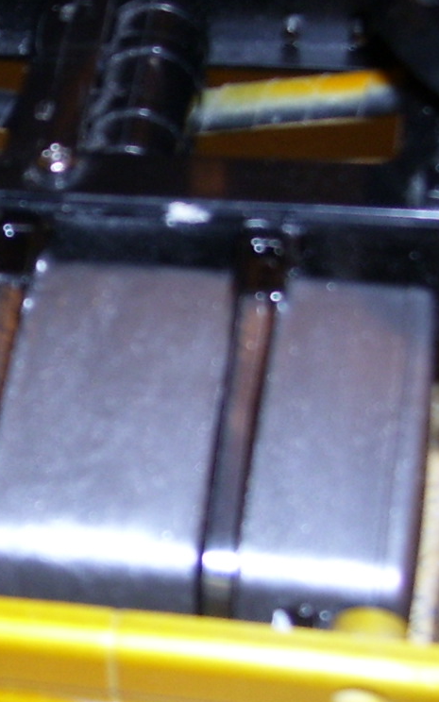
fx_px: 2067
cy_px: 382
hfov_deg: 11.8
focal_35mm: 108
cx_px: -103
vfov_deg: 19.3
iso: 80
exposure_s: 1/60
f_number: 2.7
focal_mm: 6
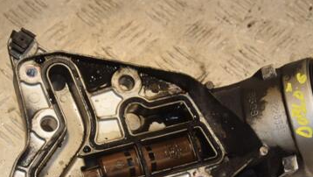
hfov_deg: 21.3
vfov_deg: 12.1
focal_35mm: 100
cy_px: 131
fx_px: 831
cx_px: 191
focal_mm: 38
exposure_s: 1/200
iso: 800
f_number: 5.6
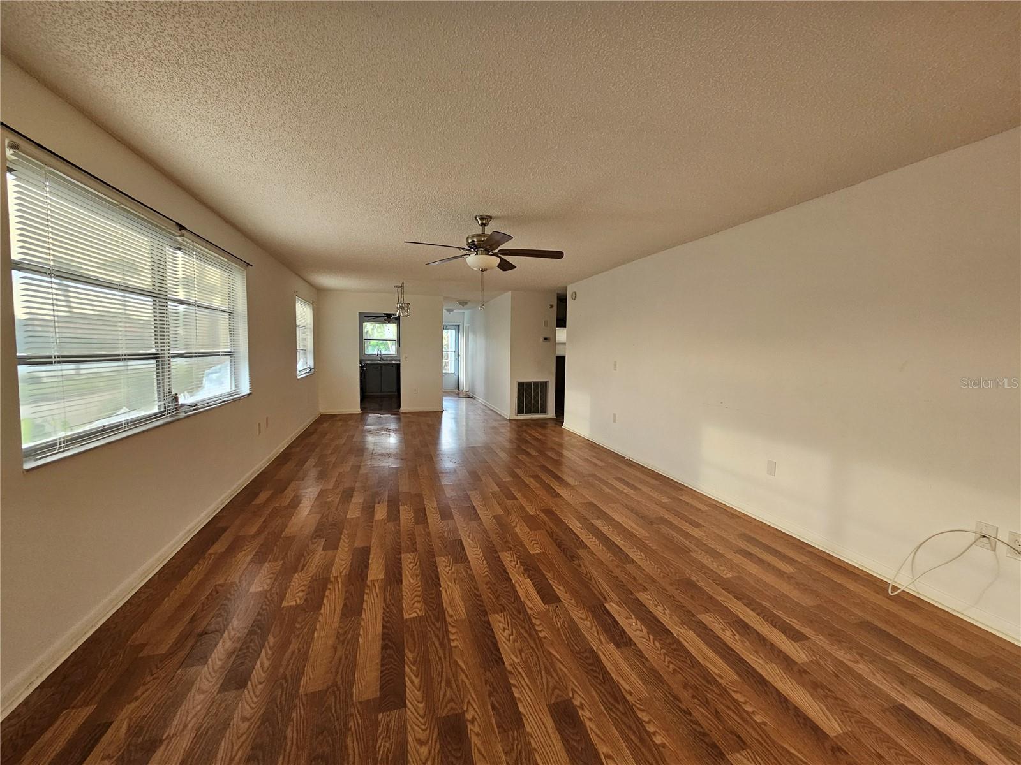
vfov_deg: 89.9
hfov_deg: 106.2
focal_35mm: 13
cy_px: 382
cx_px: 510
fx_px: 383
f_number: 2.2
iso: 160
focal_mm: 2.2
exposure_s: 1/60
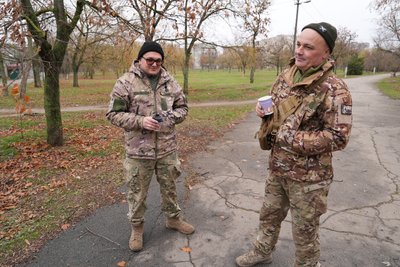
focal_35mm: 24
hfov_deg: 73.7
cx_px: 200
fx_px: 267
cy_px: 134
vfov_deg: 53.2
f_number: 4
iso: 200
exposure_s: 1/160
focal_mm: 24
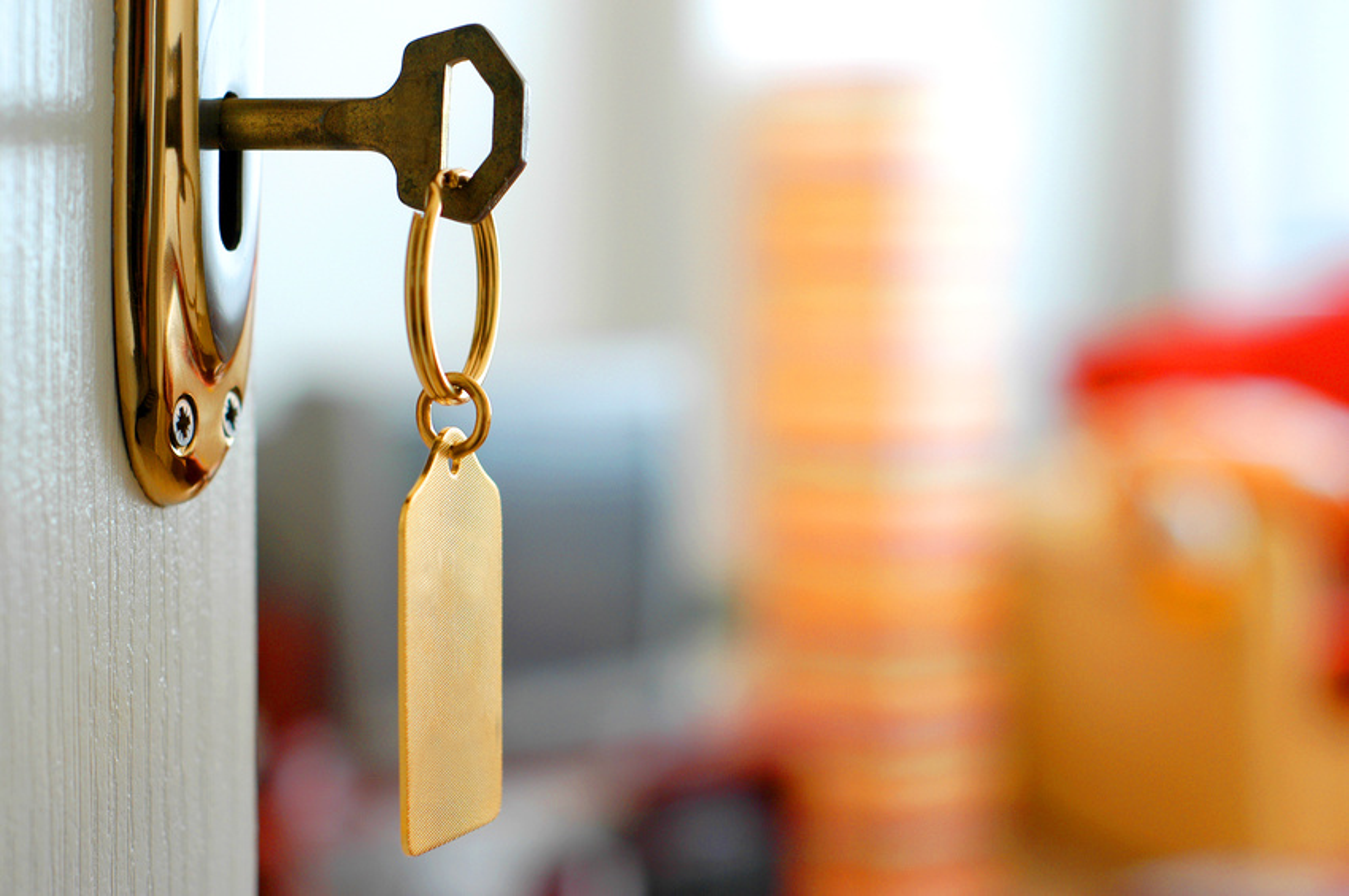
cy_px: 448
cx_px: 674
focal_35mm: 75
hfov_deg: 27.0
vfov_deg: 18.1
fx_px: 2808
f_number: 3.5
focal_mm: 50
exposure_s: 1/60
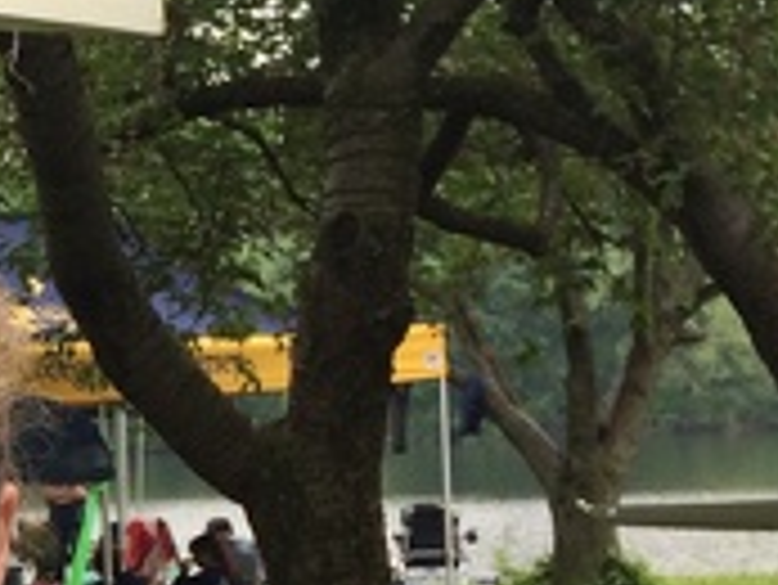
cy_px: 688
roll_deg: +2.6
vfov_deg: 11.0
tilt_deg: -1.8
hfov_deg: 13.0
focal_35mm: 133
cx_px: -747
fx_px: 2991
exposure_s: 1/684
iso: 32
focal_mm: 4.15
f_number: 2.2
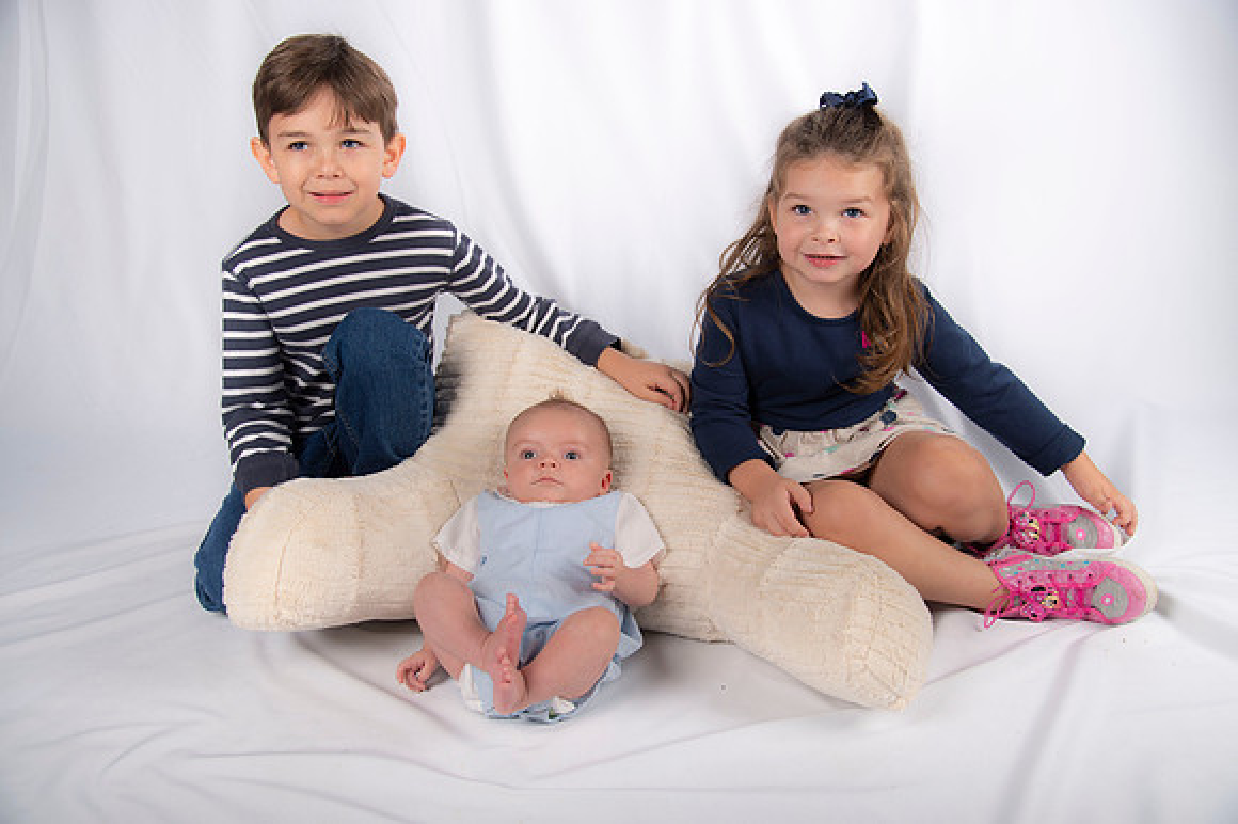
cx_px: 619
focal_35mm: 34
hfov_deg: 55.8
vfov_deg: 38.8
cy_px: 412
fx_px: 1169
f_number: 5.6
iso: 100
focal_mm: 34
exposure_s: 1/200
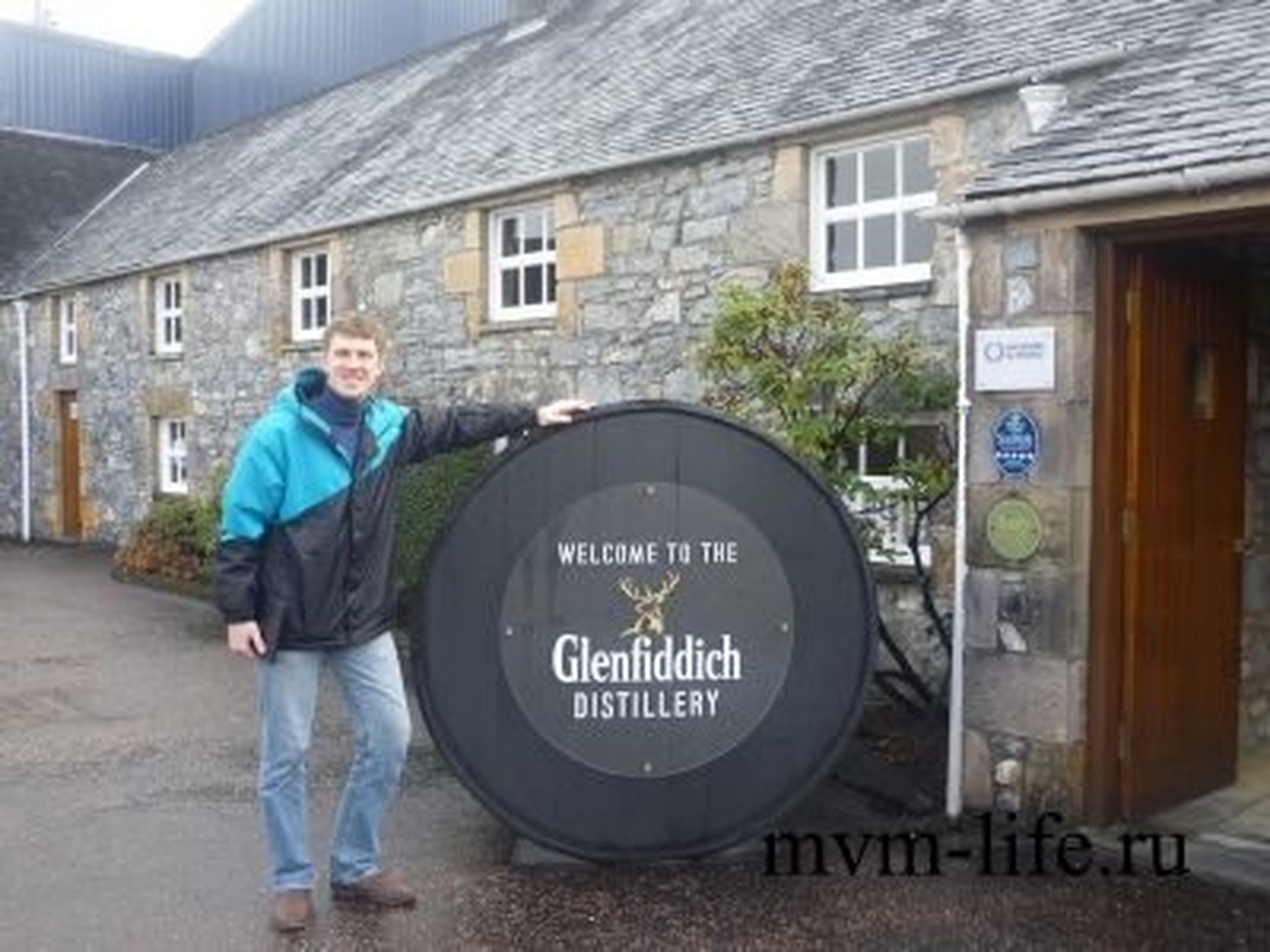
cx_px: 635
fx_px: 1247
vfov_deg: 41.8
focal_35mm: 34
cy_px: 476
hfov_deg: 54.0
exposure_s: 1/100
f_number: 2.9
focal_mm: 5.9
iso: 80
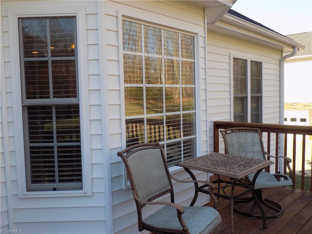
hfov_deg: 60.0
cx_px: 156
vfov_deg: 46.8
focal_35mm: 30
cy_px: 117
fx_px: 270
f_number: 3.3
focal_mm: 5.3
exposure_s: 1/200
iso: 80
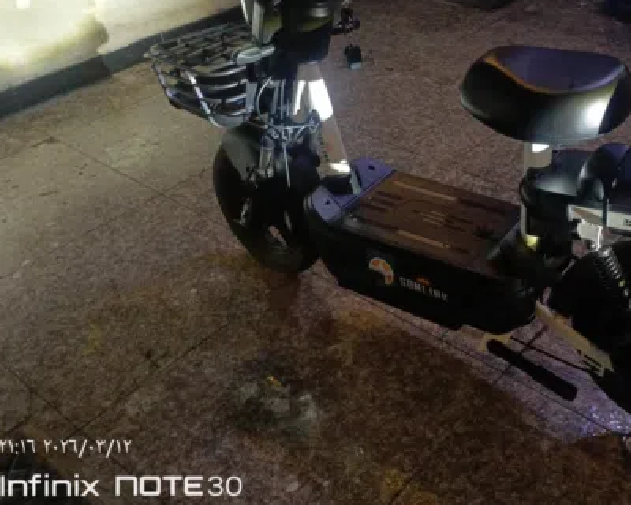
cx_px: 473
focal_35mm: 39
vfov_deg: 37.6
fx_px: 728
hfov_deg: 45.2
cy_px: 147
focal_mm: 4.76
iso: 1289
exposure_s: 1/33.3
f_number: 1.69
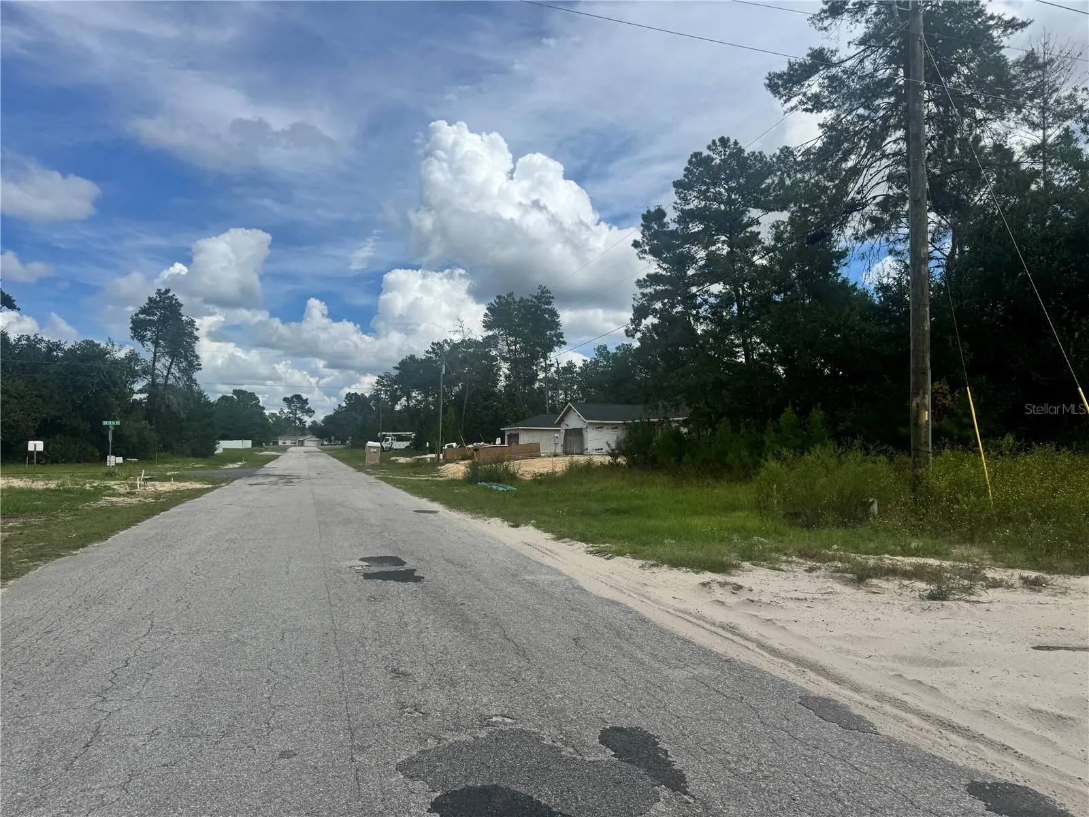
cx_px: 544
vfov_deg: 56.8
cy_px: 408
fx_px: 755
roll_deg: +0.1
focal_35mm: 24
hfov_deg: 71.6
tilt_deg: +2.6
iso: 80
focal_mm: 6.76
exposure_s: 1/7937
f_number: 1.78
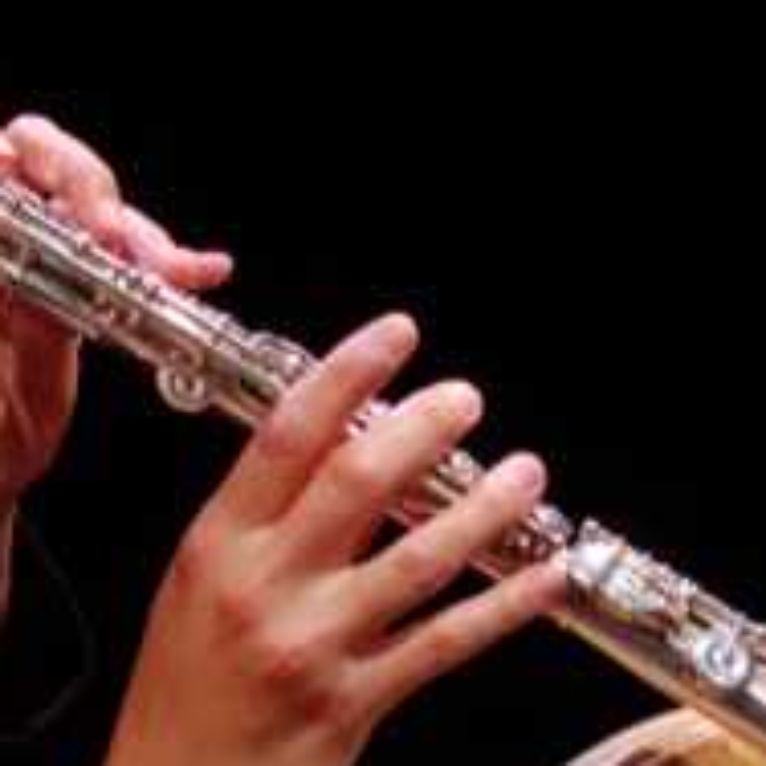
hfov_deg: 11.5
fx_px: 3791
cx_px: 501
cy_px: 825
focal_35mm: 151
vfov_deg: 11.4
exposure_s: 1/40
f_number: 4
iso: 400
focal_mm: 35
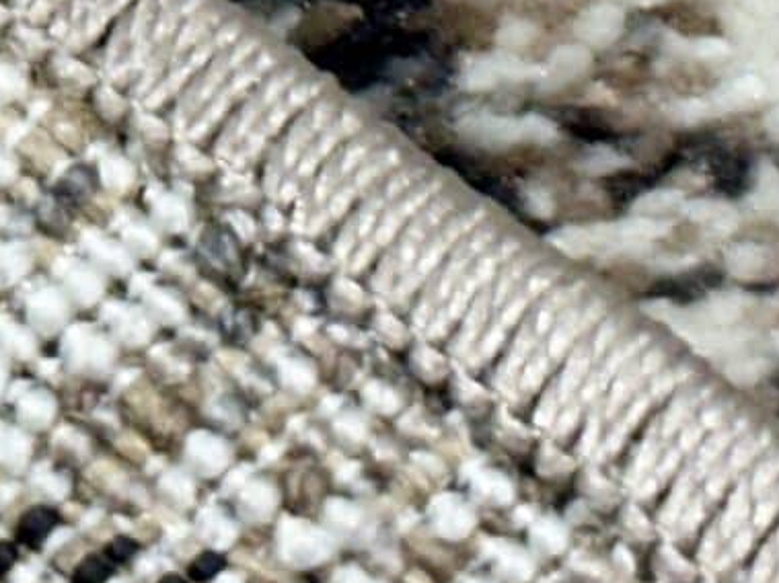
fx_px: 7289
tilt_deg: -56.2
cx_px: -265
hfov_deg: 6.1
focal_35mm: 324
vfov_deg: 4.5
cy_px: -842
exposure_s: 1/120
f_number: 1.78
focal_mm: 6.86
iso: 100
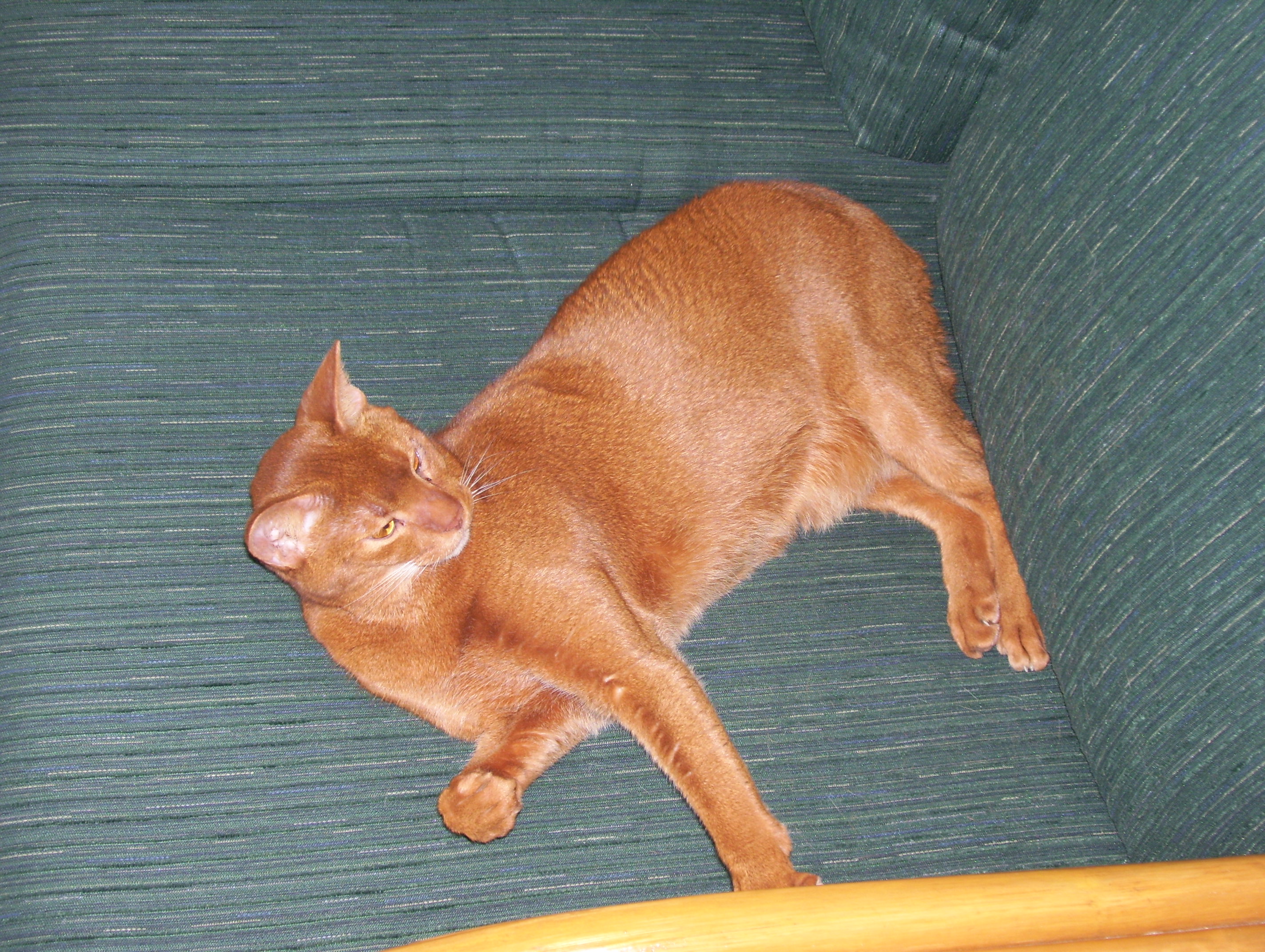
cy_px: 476
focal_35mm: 56
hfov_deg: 34.3
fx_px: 2049
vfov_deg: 26.2
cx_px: 632
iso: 80
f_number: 3.4
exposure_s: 1/60
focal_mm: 9.4
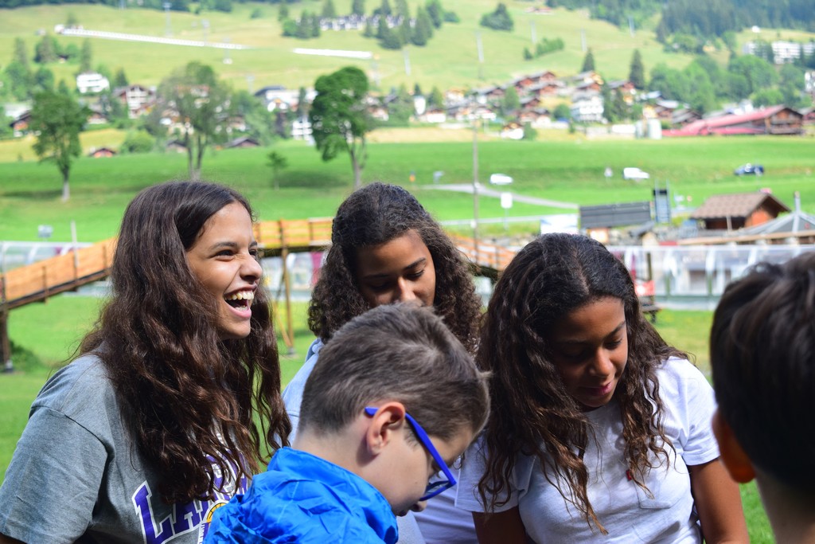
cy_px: 272
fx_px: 1630
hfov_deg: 28.1
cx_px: 408
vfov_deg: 18.9
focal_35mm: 72
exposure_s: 1/1250
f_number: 6.3
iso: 800
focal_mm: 48
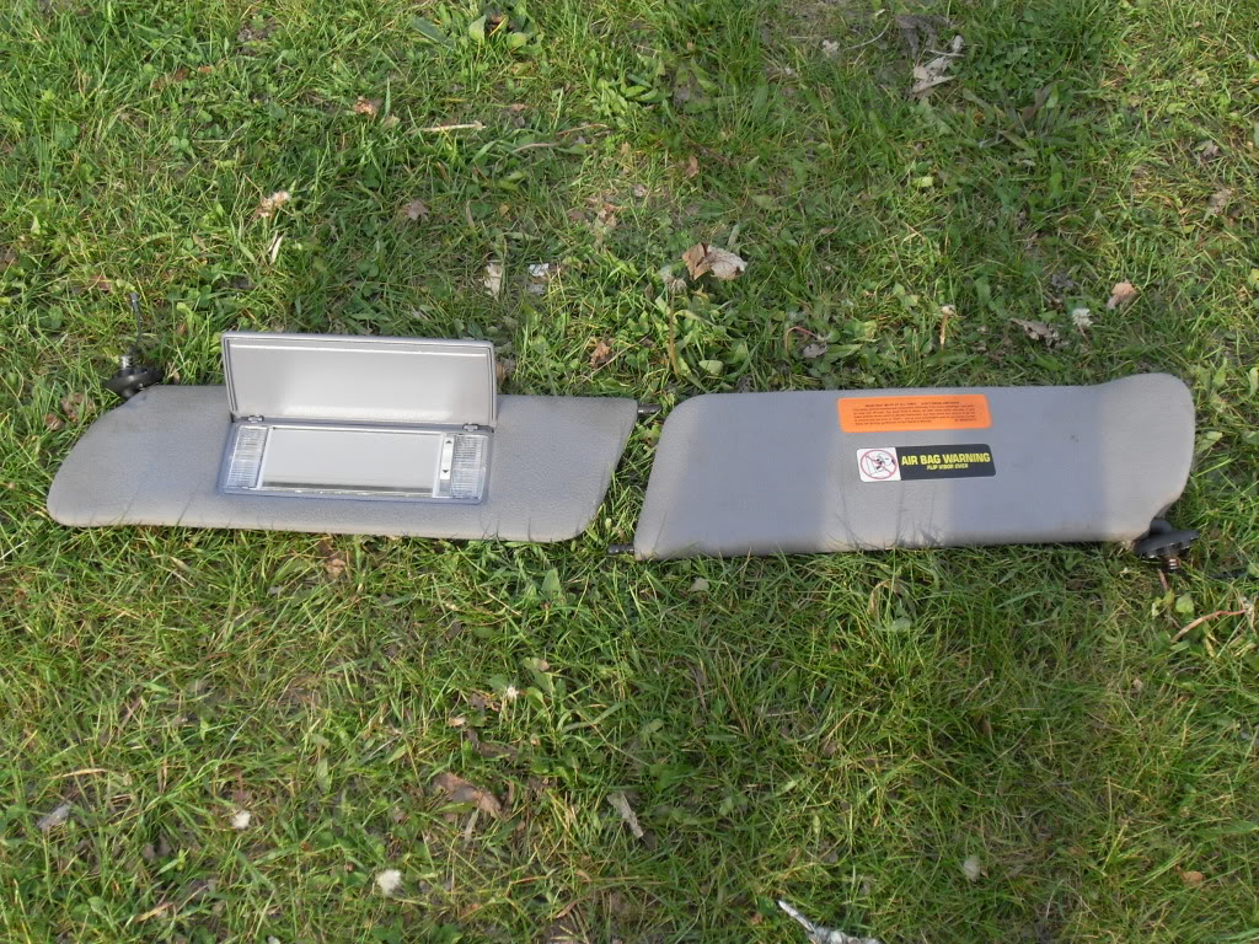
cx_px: 630
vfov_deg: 27.5
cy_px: 472
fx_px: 1928
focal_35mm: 53
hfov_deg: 36.2
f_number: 3.4
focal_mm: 8.4
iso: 100
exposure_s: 1/125
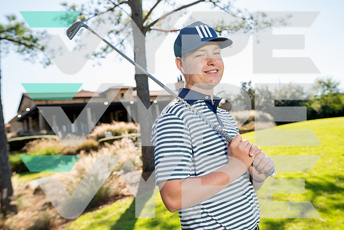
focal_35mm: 36
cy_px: 115
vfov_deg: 36.9
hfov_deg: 53.1
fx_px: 344
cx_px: 172
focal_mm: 36
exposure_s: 1/250
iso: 100
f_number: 4.5
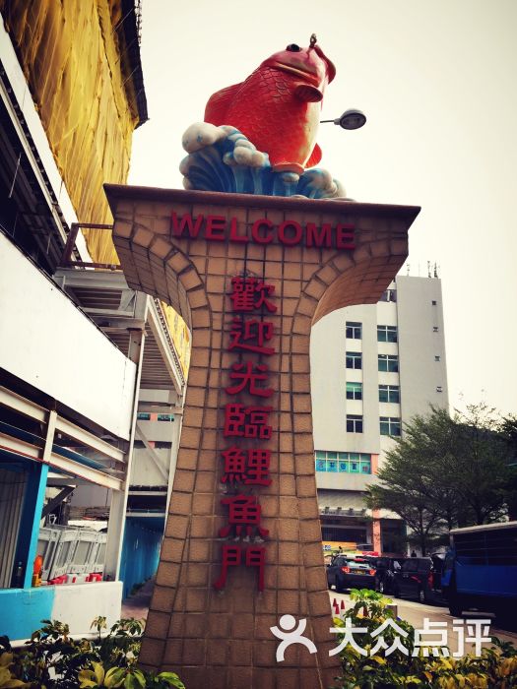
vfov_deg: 61.7
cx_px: 258
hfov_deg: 48.2
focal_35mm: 29
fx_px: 577
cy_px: 344
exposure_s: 1/488
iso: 32
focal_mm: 4.15
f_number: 2.2
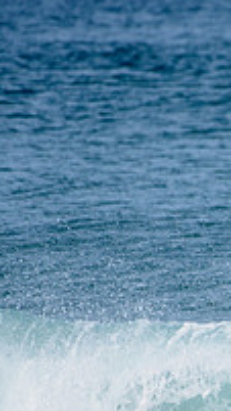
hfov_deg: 0.8
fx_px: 16428
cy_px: 373
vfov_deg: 1.4
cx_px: 448
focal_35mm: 1508
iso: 250
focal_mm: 500
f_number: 6.3
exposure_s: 1/2500
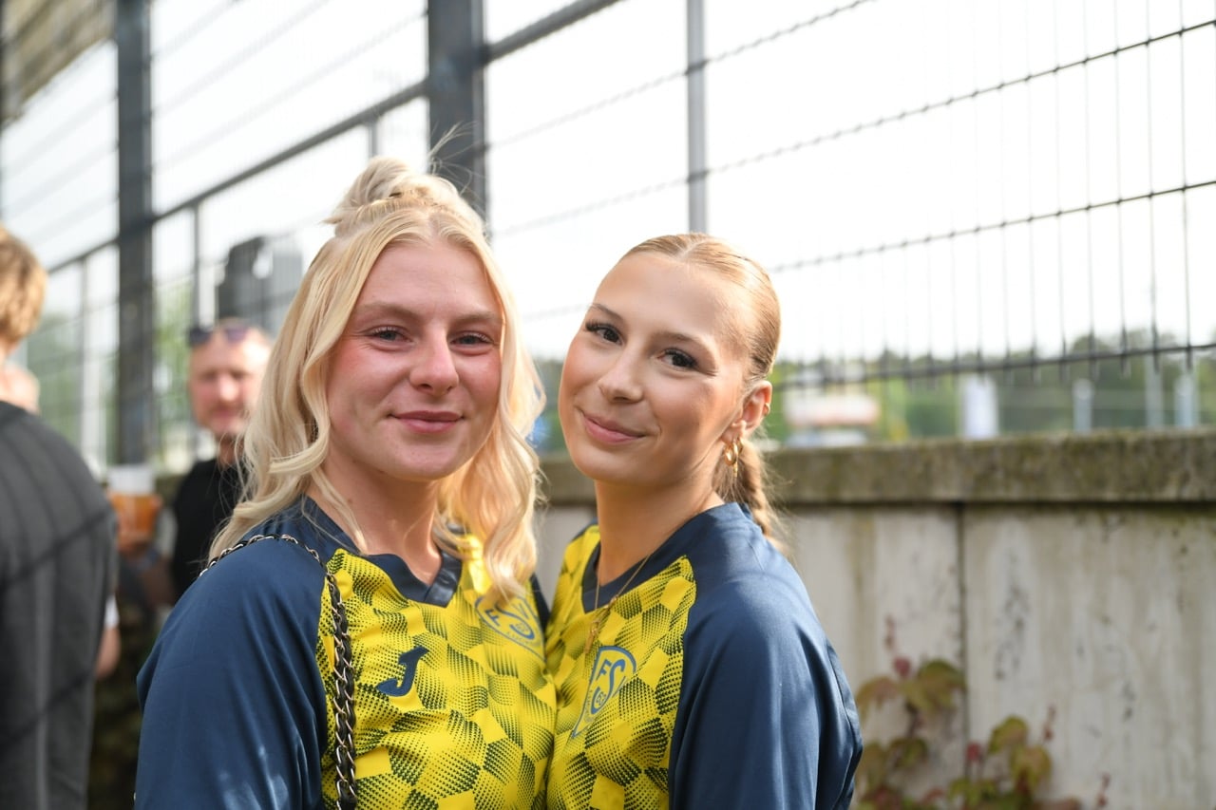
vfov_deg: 28.1
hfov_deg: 41.1
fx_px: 1621
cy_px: 405
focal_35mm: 48
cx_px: 608
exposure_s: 1/1000
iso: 320
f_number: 2.8
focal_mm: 48
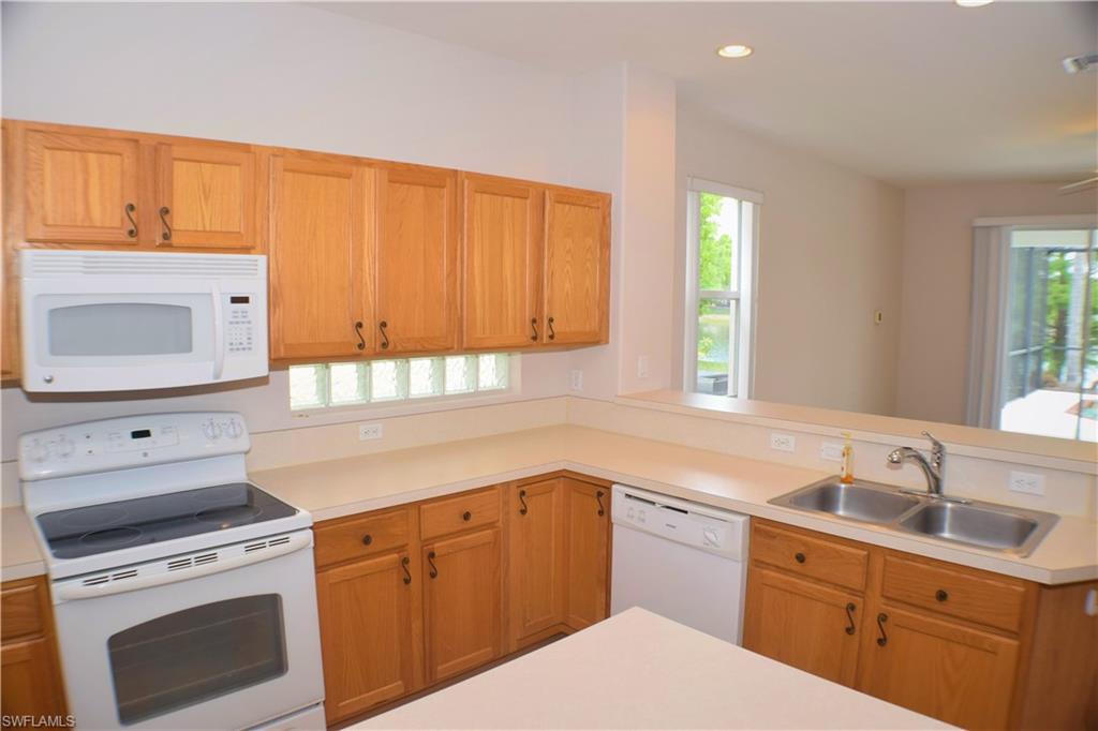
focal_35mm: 30
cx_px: 549
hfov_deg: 61.9
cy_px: 366
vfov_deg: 43.6
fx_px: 915
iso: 500
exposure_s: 1/125
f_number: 5.6
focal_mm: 20
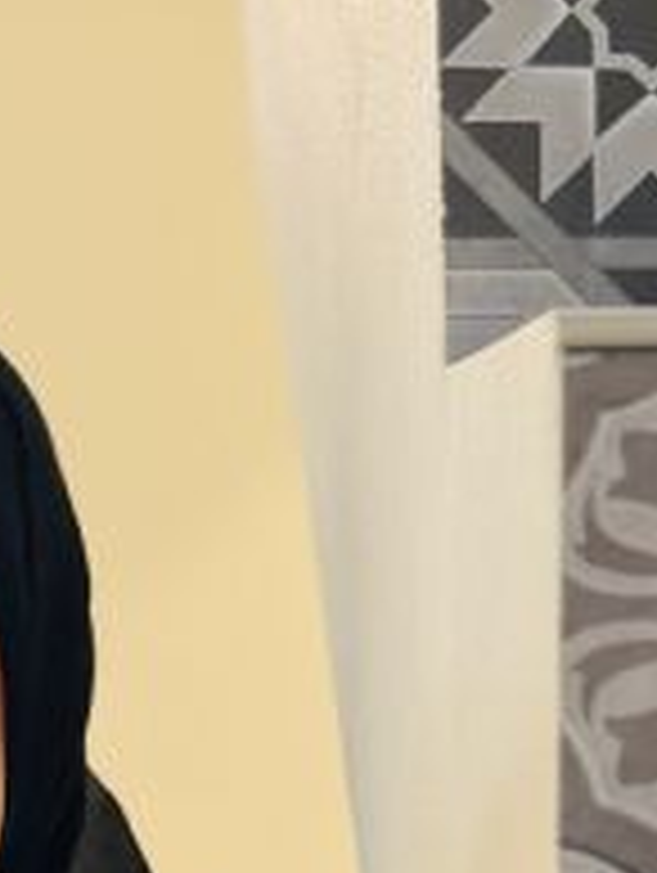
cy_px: 1336
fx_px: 9368
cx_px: -198
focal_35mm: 371
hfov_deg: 4.0
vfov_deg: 5.3
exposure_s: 1/52
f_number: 2.8
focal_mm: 15.66
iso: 400
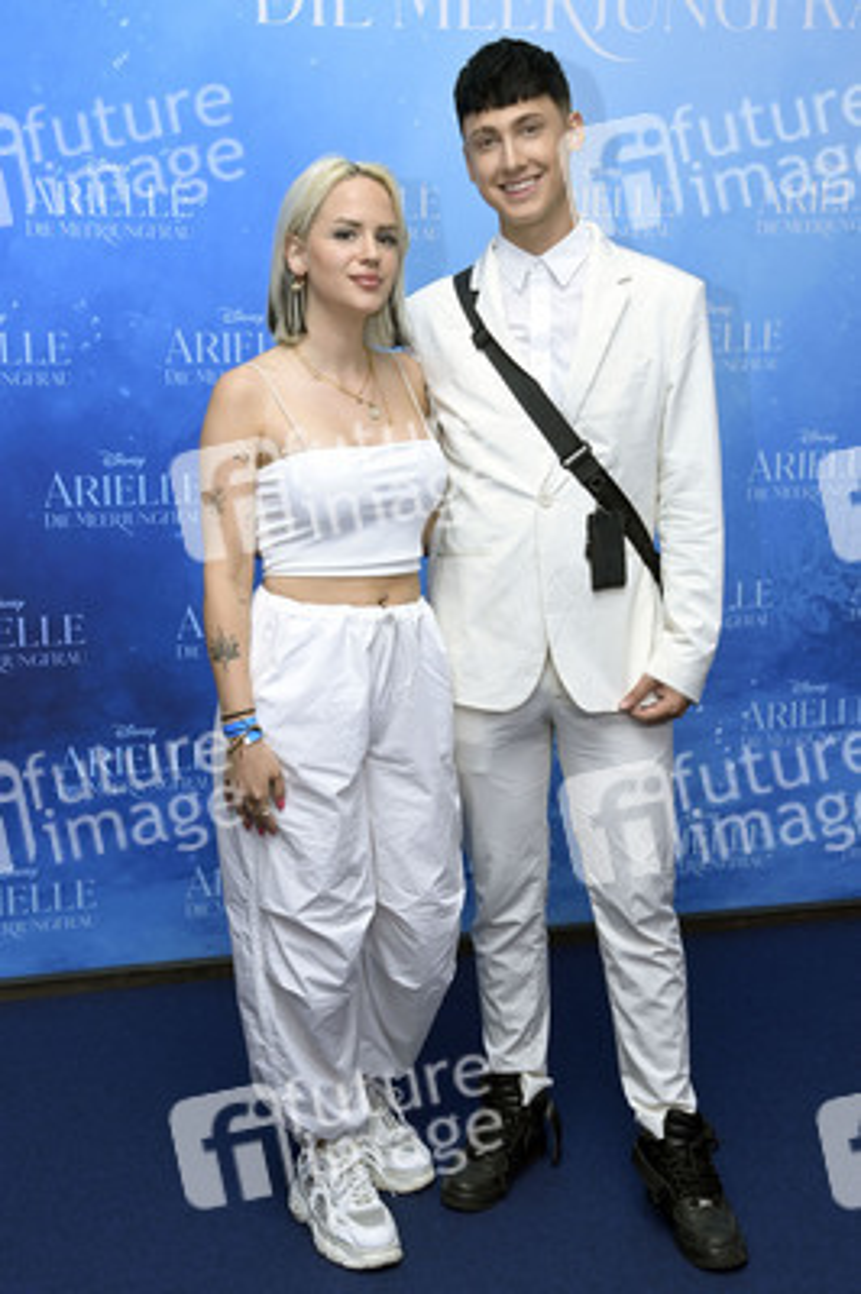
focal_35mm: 52
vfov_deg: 38.2
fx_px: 1869
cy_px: 647
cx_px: 430
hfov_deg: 25.9
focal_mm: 52
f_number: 7.1
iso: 2000
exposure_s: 1/200
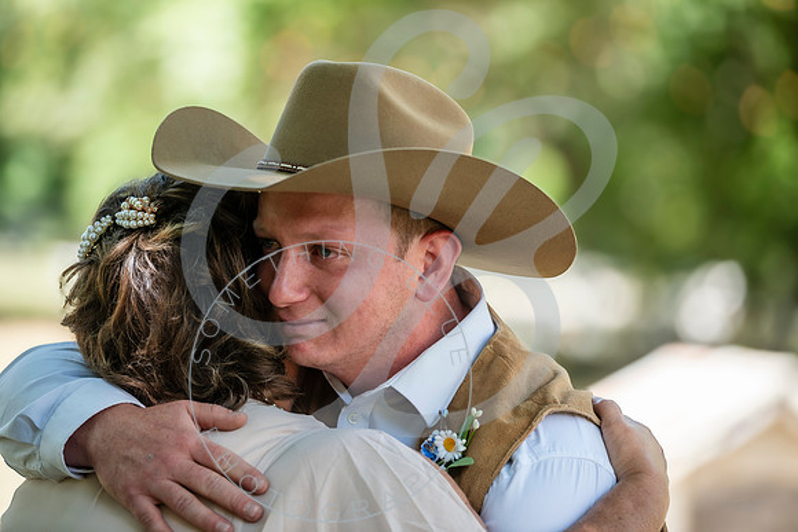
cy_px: 266
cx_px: 399
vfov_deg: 8.6
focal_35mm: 160
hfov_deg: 12.8
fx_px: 3547
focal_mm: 160
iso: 200
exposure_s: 1/400
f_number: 2.8
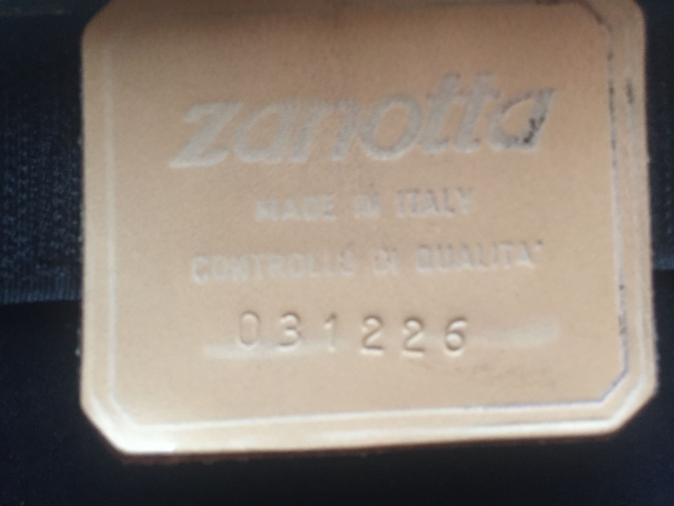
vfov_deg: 48.2
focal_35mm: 29
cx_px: 337
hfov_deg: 61.7
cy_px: 253
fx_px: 565
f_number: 2.2
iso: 200
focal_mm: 4.15
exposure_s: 1/33
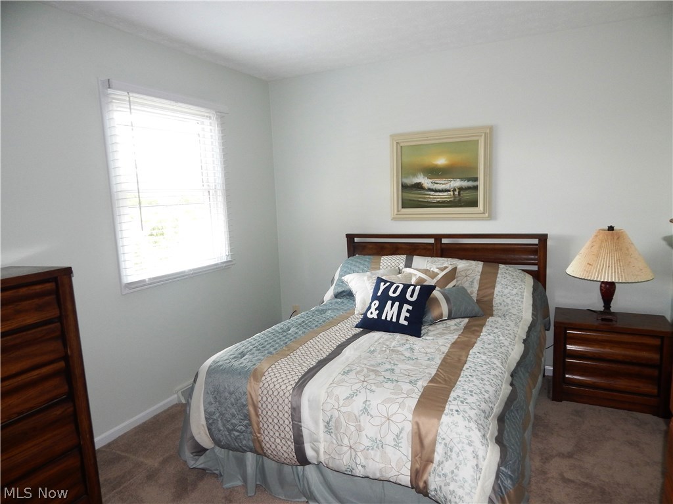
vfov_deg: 58.9
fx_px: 447
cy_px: 252
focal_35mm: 23
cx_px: 336
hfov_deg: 73.9
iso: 200
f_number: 3
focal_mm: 4
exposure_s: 1/30
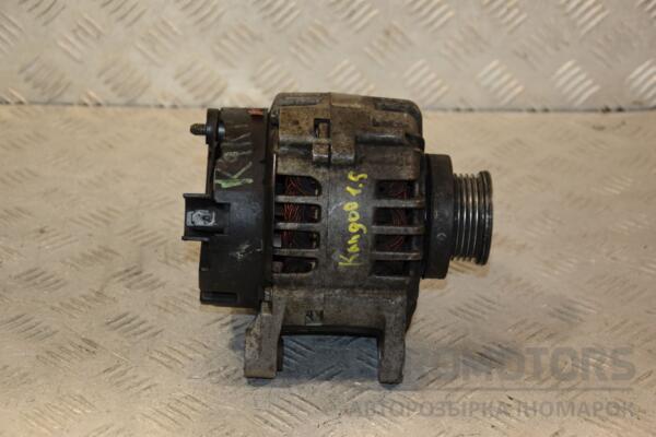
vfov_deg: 15.7
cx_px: 328
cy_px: 218
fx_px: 1585
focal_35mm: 87
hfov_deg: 23.4
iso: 800
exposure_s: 1/200
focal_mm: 58
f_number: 5.6
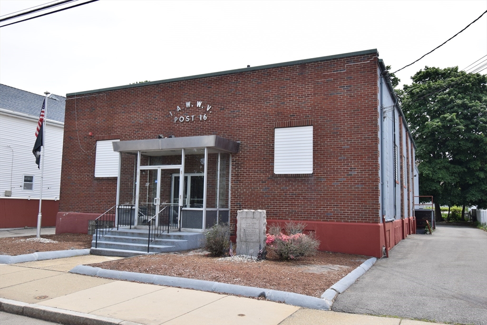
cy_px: 162
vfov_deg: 43.6
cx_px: 244
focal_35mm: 30
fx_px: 406
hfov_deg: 61.9
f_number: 8
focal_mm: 20
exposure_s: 1/640
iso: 400
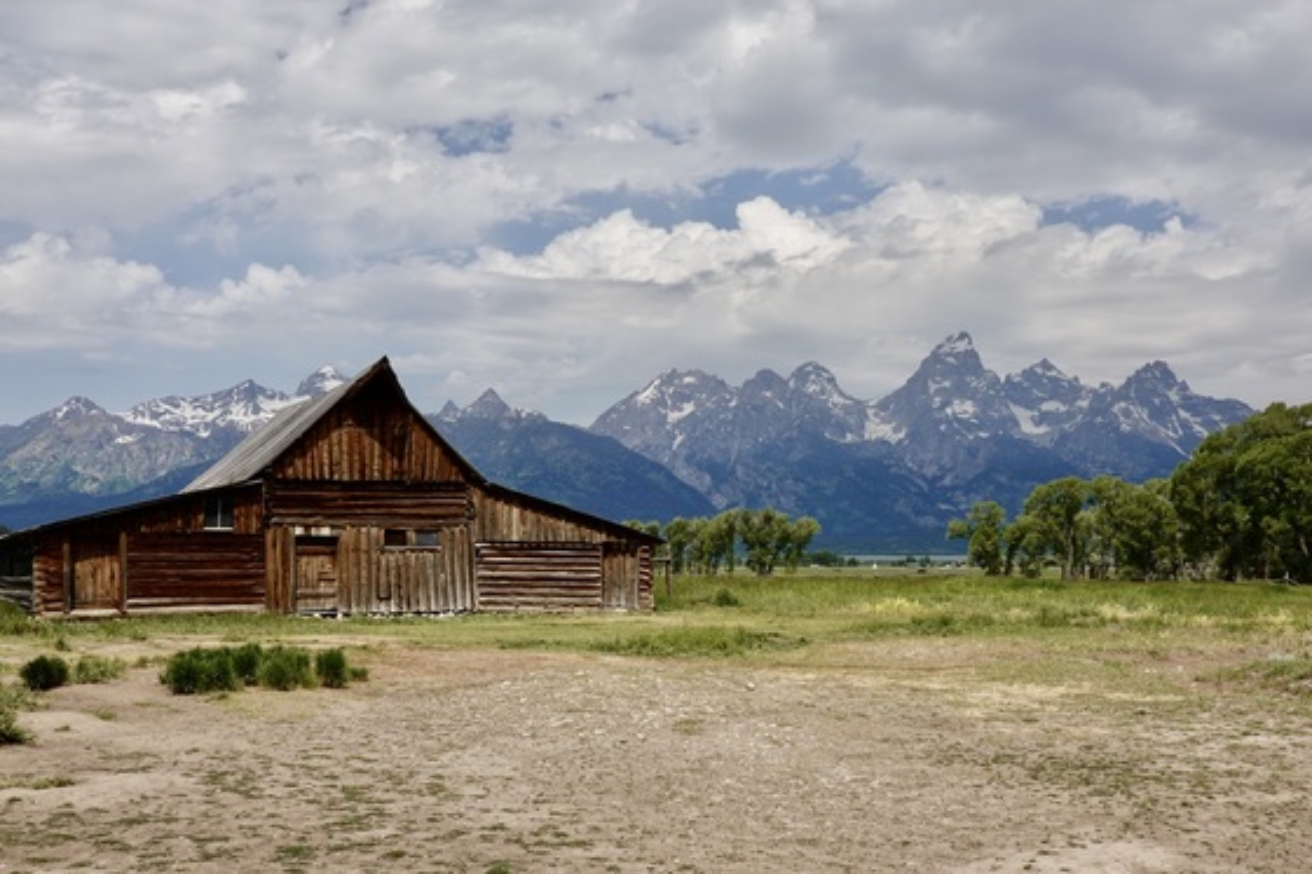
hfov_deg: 48.5
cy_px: 437
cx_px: 656
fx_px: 1457
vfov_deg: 33.4
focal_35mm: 40
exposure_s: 1/200
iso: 100
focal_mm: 14.99
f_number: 11
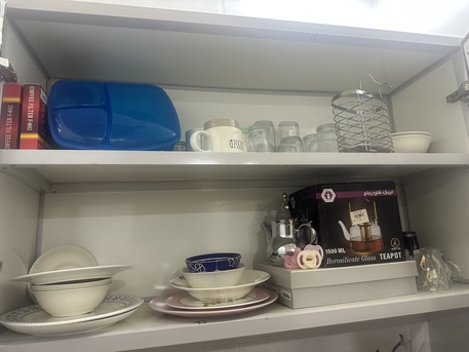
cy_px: 176
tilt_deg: +11.9
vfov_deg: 56.8
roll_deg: +2.8
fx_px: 325
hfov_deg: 71.6
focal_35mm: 24
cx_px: 234
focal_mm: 6.86
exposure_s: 1/60
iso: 250
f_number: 1.78
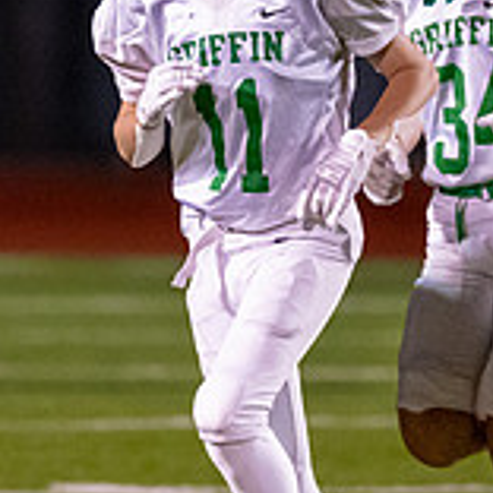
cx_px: 249
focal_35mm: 1104
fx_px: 17789
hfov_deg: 1.6
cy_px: 97
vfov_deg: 1.6
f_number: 2.8
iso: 3200
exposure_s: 1/1000
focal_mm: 200
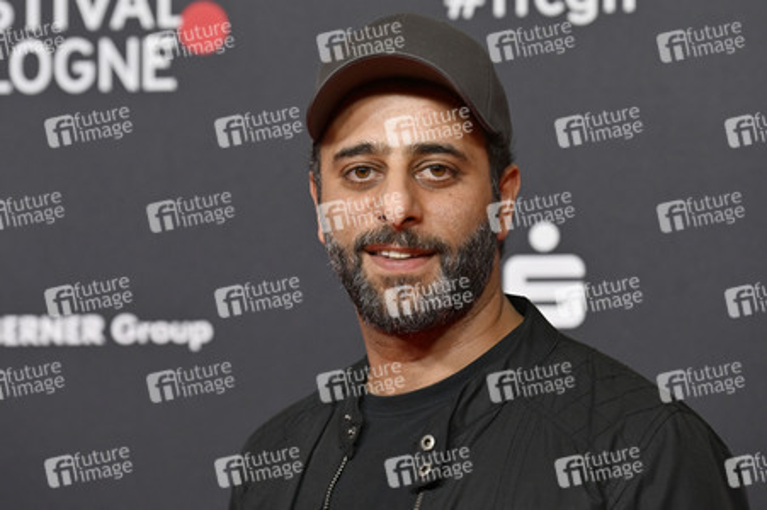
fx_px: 3726
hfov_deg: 11.8
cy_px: 255
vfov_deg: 7.8
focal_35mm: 175
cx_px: 384
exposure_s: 1/320
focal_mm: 175
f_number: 5
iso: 1250
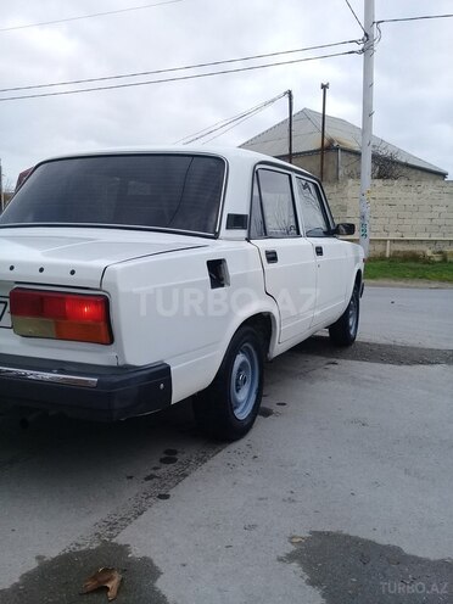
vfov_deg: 58.4
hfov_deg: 45.4
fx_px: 541
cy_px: 302
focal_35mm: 31
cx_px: 226
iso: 50
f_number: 2.2
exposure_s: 1/370
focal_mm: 3.3
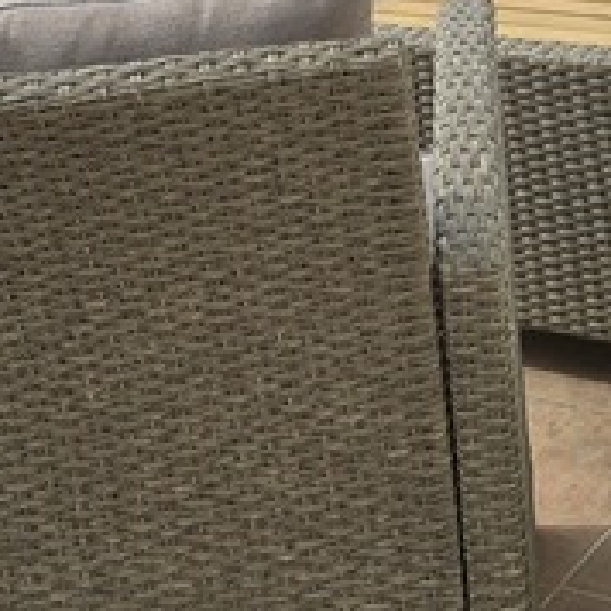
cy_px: -122
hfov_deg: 16.9
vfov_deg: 16.2
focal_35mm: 103
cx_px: 367
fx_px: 2057
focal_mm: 6.3
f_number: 1.7
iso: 12
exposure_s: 1/968
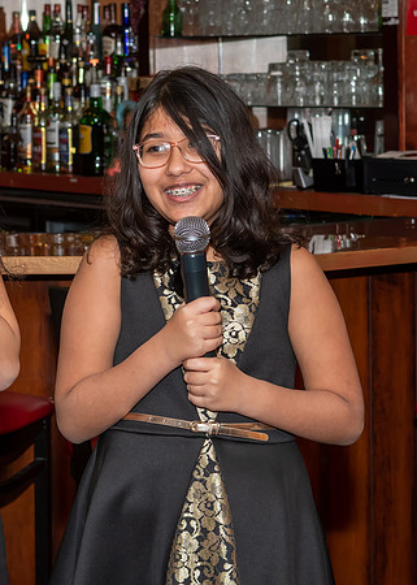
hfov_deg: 11.0
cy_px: 238
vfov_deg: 15.4
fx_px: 2166
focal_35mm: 131
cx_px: 179
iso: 500
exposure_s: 1/250
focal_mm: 50
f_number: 6.3
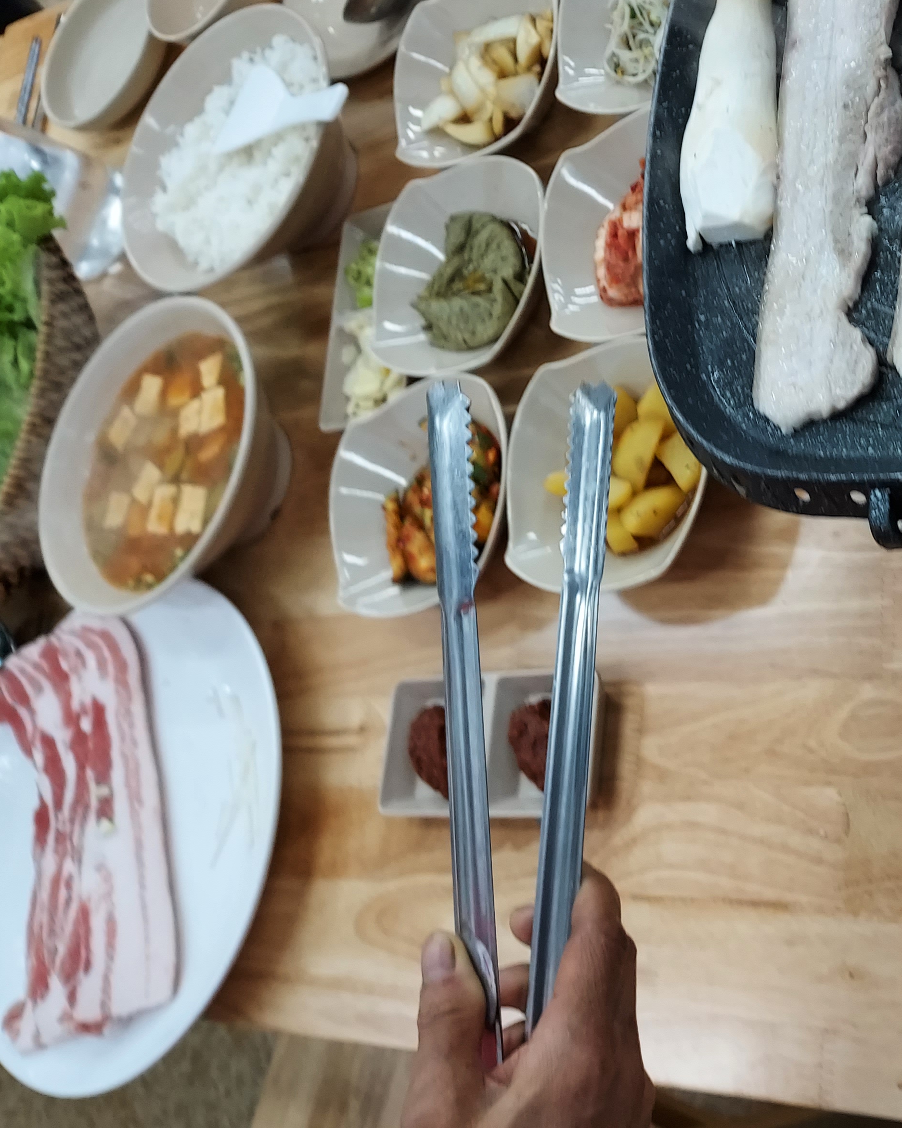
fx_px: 1335
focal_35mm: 40
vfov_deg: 45.4
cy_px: 418
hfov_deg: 35.3
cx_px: 799
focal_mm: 4.6
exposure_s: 1/60
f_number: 1.8
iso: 100
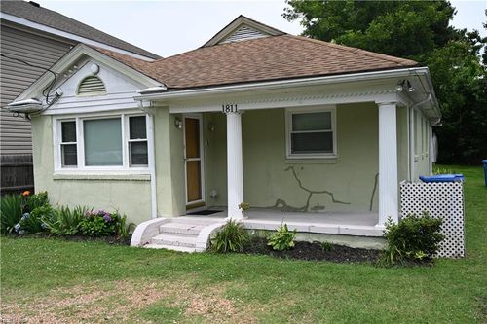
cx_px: 244
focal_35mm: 32
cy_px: 162
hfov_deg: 58.7
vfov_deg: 41.1
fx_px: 433
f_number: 6.3
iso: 100
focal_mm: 32
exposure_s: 1/320
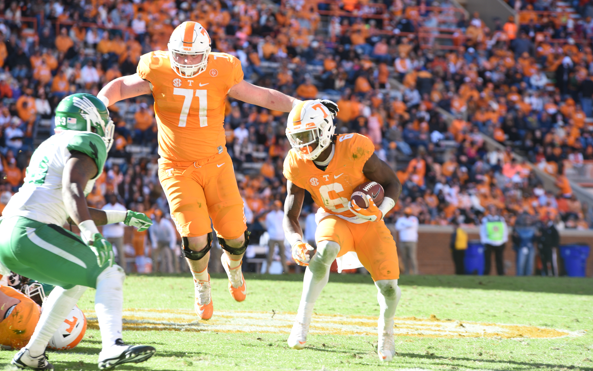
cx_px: 297
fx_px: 3313
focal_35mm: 205
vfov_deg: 6.4
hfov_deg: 10.2
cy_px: 190
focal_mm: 200
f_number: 5.6
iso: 400
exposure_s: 1/500
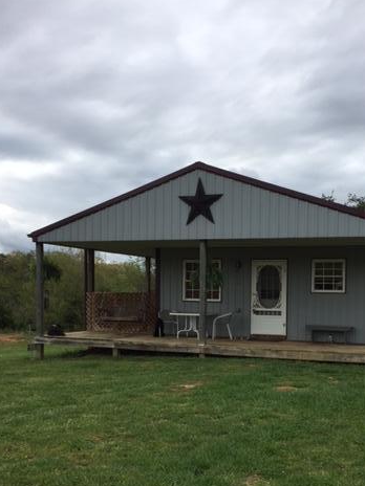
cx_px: 229
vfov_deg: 46.3
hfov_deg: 35.8
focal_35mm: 40
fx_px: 562
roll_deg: +0.7
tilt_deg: -0.9
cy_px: 308
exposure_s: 1/373
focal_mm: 4.15
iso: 32
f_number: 2.2
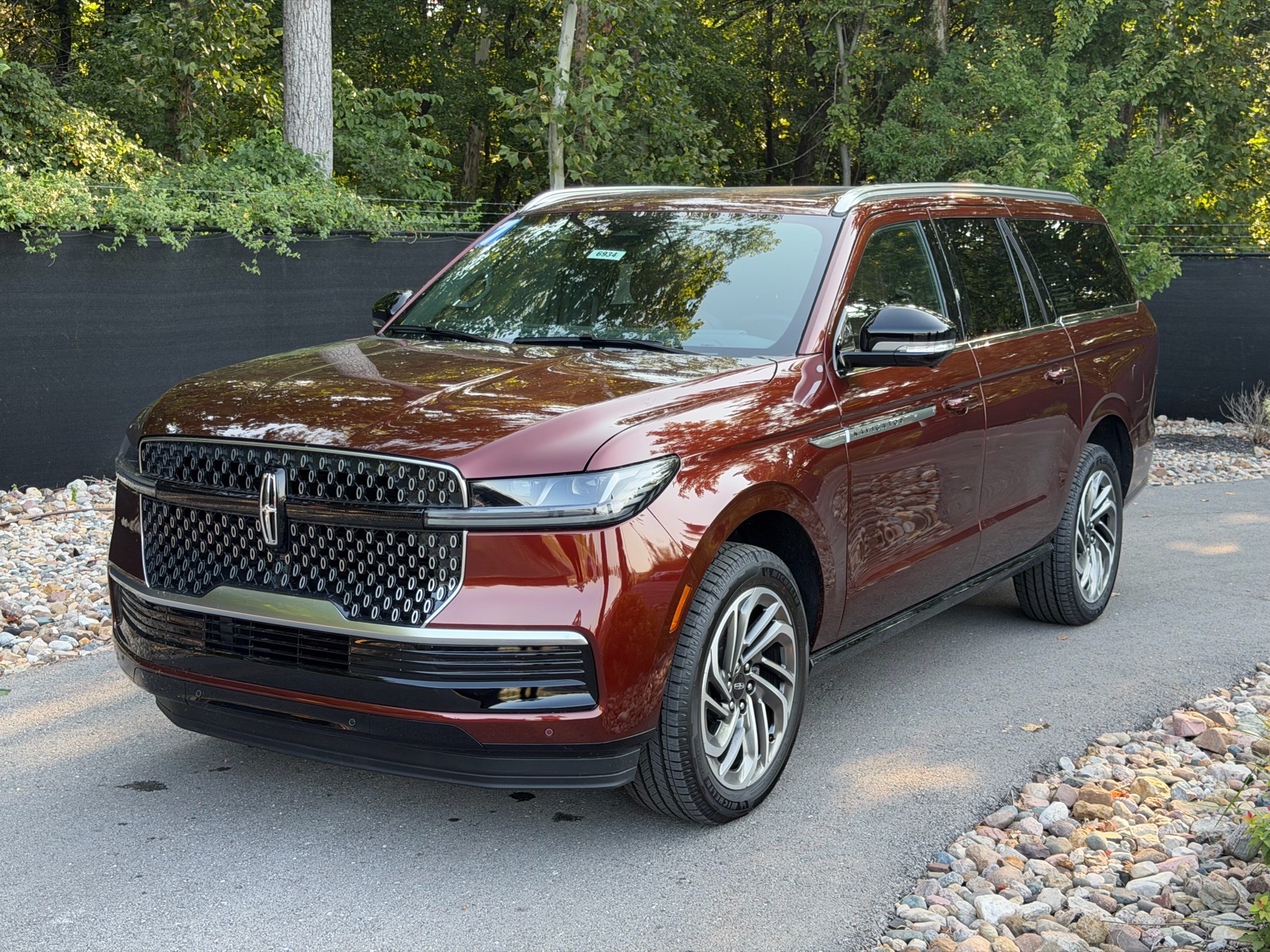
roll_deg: -2.2
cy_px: 476
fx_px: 1761
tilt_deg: -7.6
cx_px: 635
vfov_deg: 30.3
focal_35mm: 48
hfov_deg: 39.7
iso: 64
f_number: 1.78
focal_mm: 6.76
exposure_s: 1/216
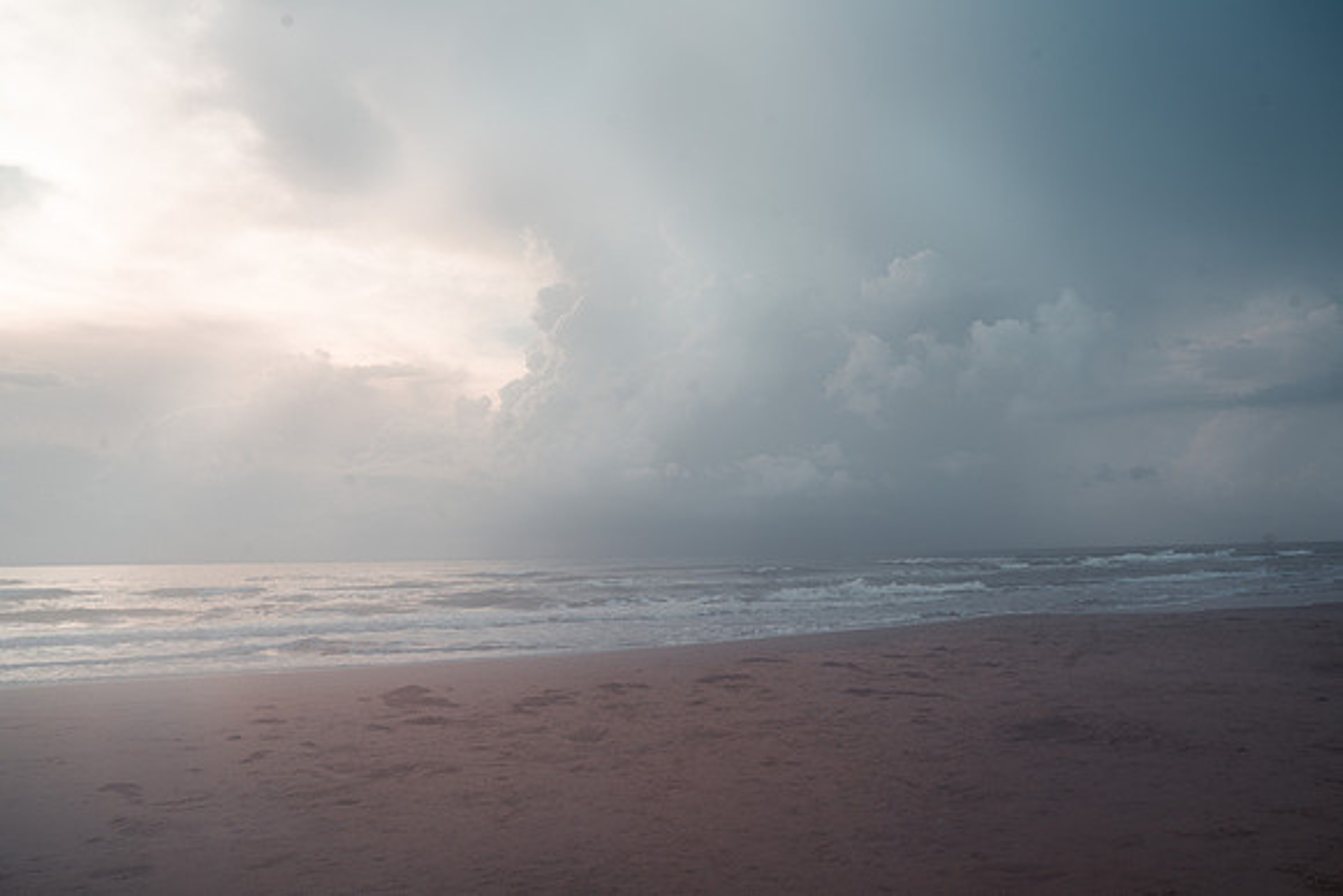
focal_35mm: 28
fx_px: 1045
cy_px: 448
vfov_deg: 46.4
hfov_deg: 65.5
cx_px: 672
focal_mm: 28
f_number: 10
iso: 100
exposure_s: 1/80
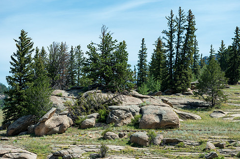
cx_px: 125
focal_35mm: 121
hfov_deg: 16.9
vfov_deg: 11.3
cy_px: 85
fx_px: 806
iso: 160
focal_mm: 102
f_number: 6.3
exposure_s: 1/800
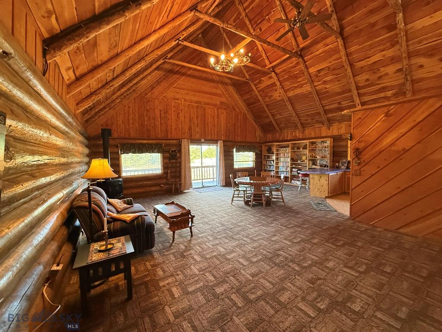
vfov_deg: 85.7
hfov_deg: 102.1
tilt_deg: -2.4
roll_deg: +0.8
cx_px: 221
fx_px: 179
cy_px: 166
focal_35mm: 14
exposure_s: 1/120
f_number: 2.2
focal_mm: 2.22
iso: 640
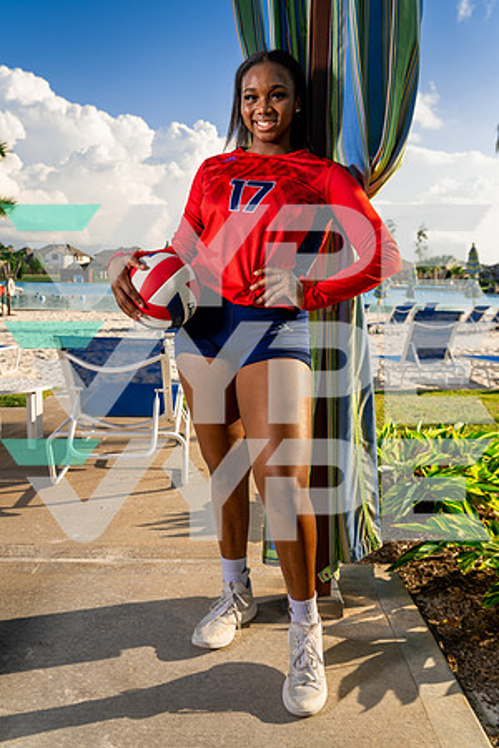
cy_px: 374
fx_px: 644
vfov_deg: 60.3
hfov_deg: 42.3
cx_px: 250
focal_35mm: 31
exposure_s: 1/250
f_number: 5.6
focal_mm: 31
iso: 100
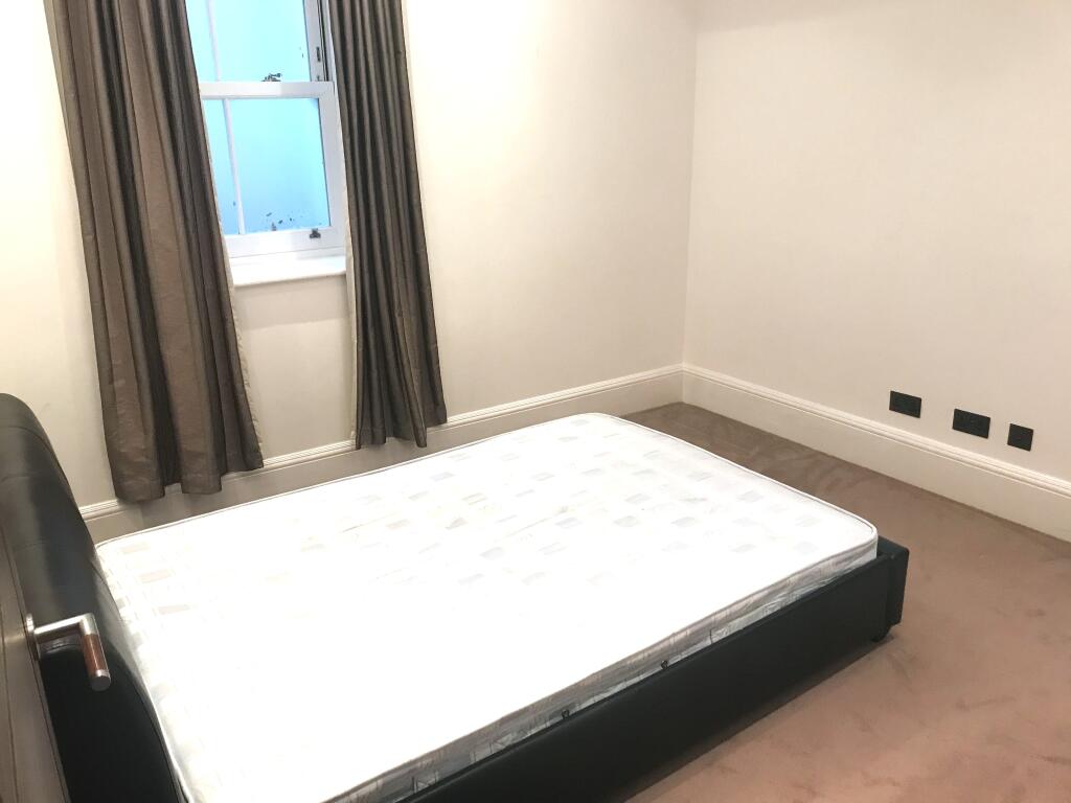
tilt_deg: -17.4
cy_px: 402
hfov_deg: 63.4
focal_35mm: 28
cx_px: 536
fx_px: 866
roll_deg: +1.3
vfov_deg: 49.7
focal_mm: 3.99
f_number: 1.8
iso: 64
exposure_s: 1/17
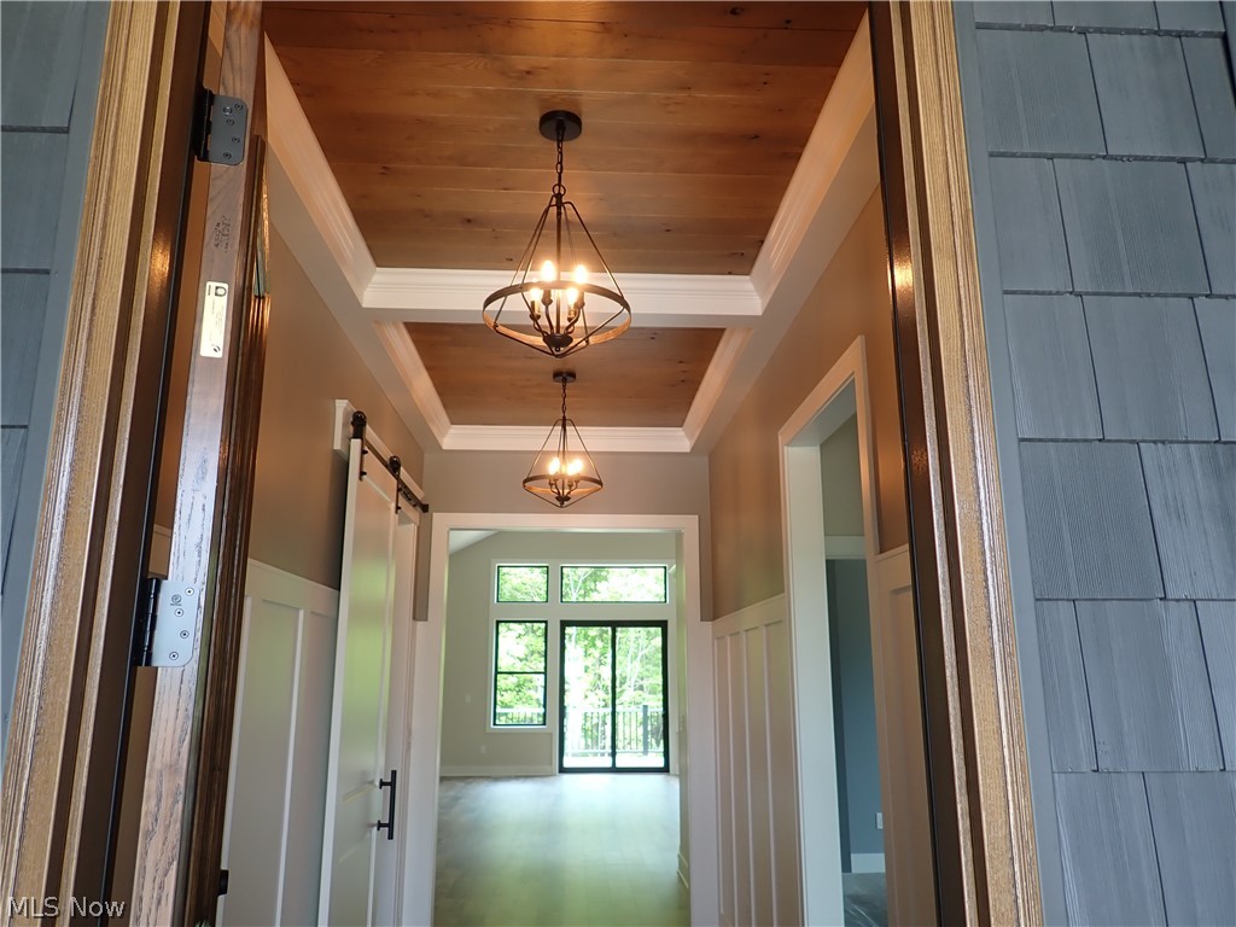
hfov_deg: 69.4
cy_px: 464
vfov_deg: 54.9
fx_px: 893
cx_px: 618
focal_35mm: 25
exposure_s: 1/80
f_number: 2
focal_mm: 4.5
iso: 100
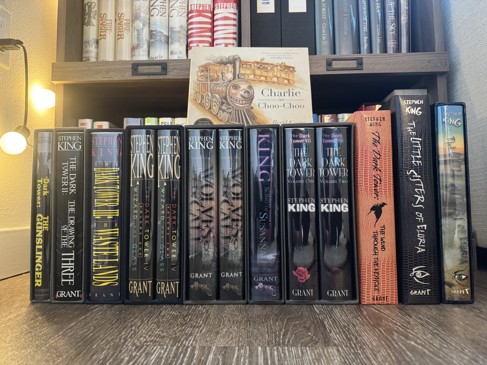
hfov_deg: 71.6
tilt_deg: +3.5
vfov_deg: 56.8
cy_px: 182
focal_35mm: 24
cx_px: 244
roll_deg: +1.1
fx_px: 338
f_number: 1.78
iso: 800
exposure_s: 1/40
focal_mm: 6.76
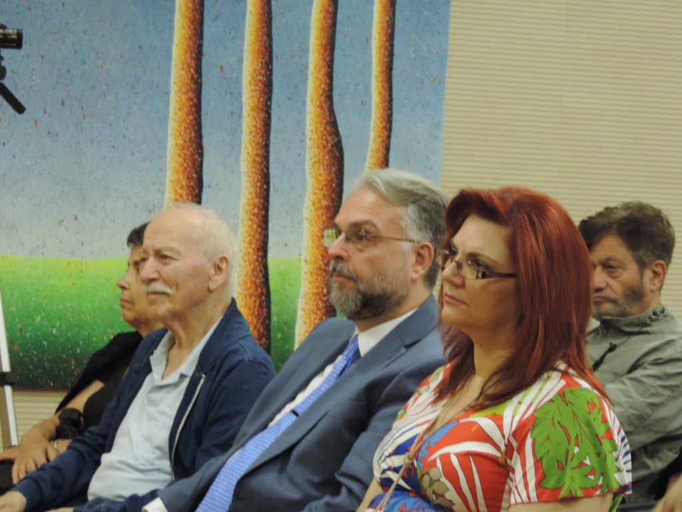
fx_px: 3054
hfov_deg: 12.7
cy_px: 256
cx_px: 341
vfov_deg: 9.6
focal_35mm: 155
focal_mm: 27.6
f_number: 4.4
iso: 800
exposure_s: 1/20
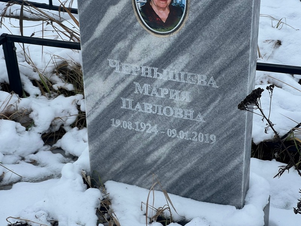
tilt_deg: -25.9
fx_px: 670
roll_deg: +1.9
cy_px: 113
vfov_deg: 19.1
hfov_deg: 25.3
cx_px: 150
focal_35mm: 77
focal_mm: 9
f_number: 2.8
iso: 32
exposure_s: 1/100
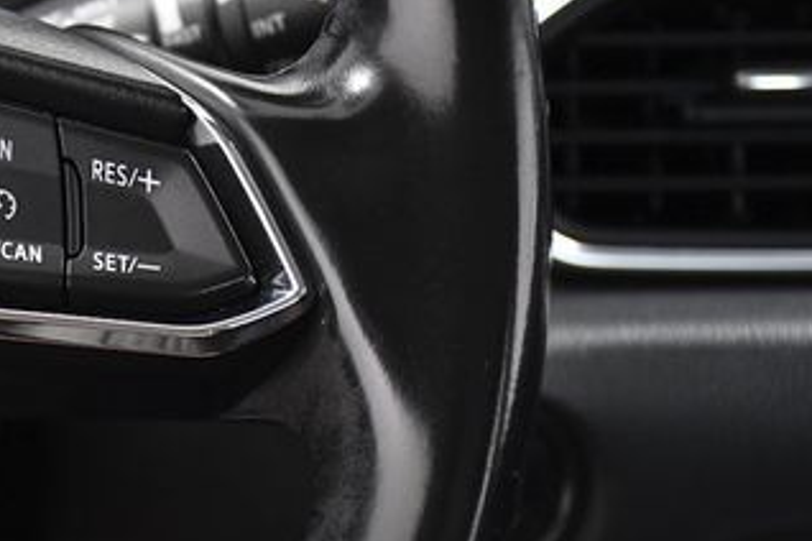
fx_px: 3541
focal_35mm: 157
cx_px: 97
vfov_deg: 8.7
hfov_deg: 13.0
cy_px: 277
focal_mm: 52
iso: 2500
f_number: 4.8
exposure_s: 1/160
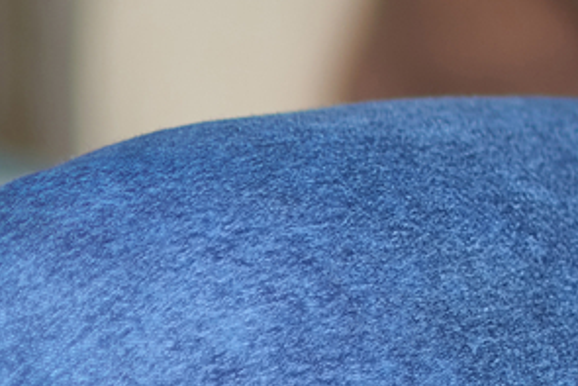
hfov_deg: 3.5
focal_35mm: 576
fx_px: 9252
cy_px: -591
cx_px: 1575
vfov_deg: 2.4
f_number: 2
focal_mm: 85
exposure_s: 1/200
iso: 100
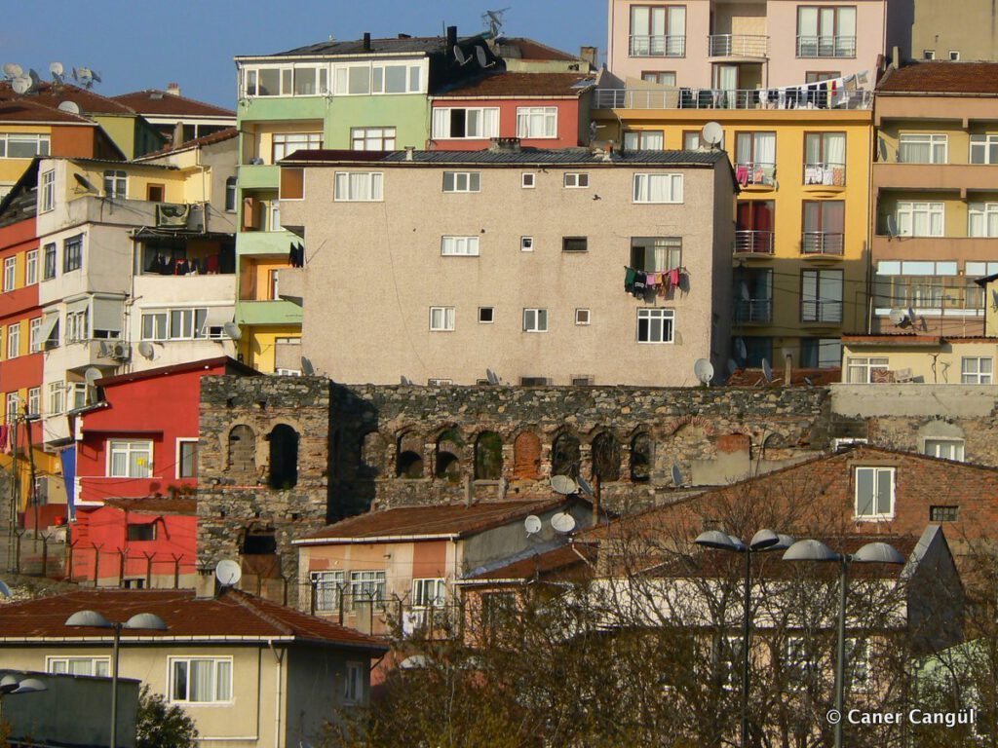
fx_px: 7381
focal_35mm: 256
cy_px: 374
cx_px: 499
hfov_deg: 7.7
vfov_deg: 5.8
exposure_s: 1/1300
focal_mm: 42.6
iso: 100
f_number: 5.6
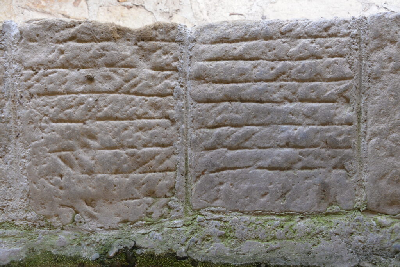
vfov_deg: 26.0
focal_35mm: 52
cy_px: 134
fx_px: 578
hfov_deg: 38.2
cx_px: 200
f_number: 5.6
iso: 1600
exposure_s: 1/125
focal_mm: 52
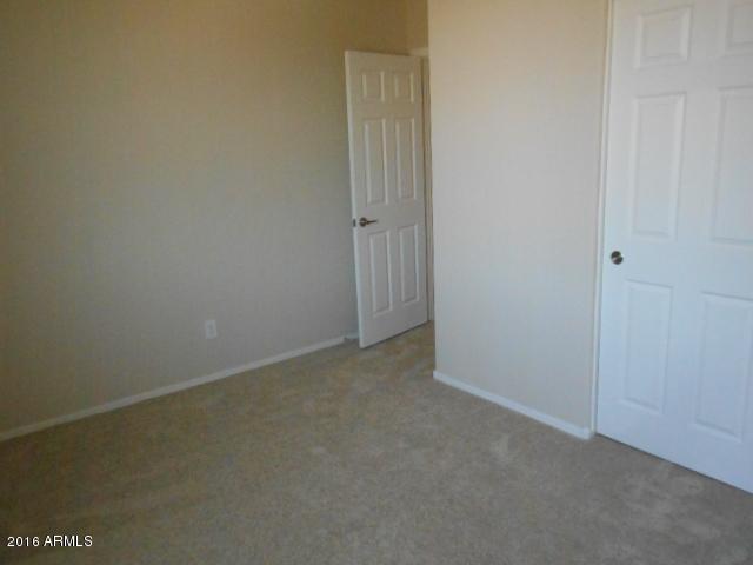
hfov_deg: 67.3
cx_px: 376
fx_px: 566
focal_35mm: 26
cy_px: 282
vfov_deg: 53.1
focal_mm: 4.6
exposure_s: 1/200
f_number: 3.2
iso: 800
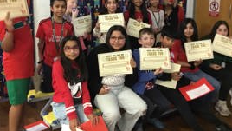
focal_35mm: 44
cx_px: 118
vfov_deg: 26.9
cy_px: 37
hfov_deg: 46.4
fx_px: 271
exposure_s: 1/17
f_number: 2.4
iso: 250
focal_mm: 3.3
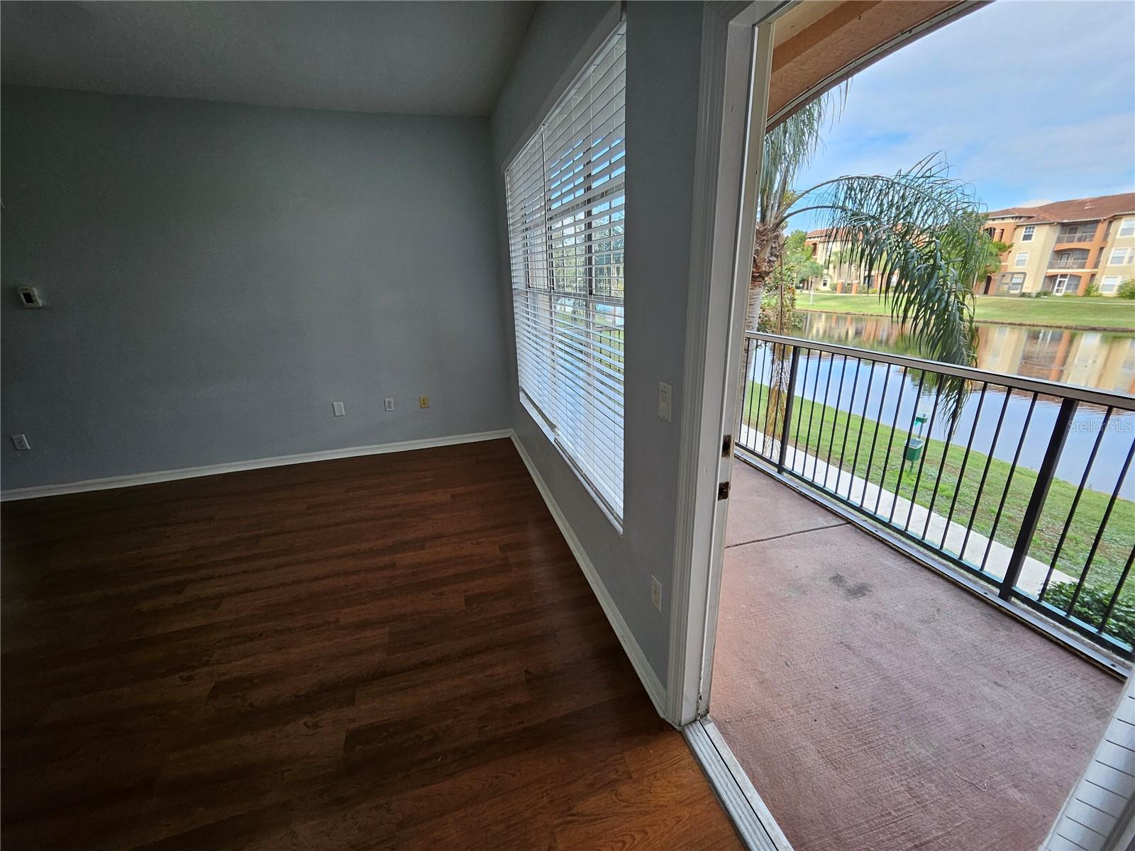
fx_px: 426
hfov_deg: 106.2
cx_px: 568
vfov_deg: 89.9
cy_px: 426
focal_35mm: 13
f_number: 2.2
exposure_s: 1/60
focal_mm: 1.7
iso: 32
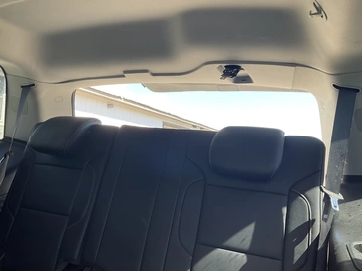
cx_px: 171
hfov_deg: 56.8
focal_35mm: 32
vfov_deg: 44.1
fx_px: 335
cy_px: 133
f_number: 1.8
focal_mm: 3
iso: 20
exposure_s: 1/122
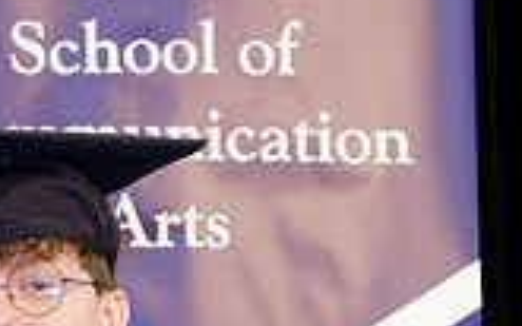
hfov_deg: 8.2
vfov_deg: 5.1
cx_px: -272
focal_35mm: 251
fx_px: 3570
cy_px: 722
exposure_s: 1/125
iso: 1600
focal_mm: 27.4
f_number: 4
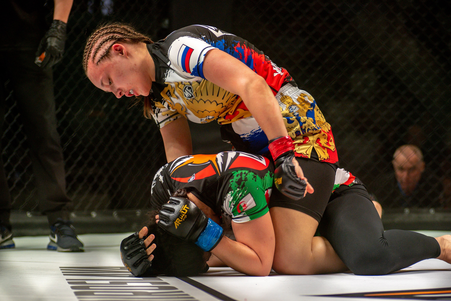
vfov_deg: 13.7
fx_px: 1253
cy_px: 150
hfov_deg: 20.4
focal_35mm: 100
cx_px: 226
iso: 2000
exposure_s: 1/1250
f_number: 4
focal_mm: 100
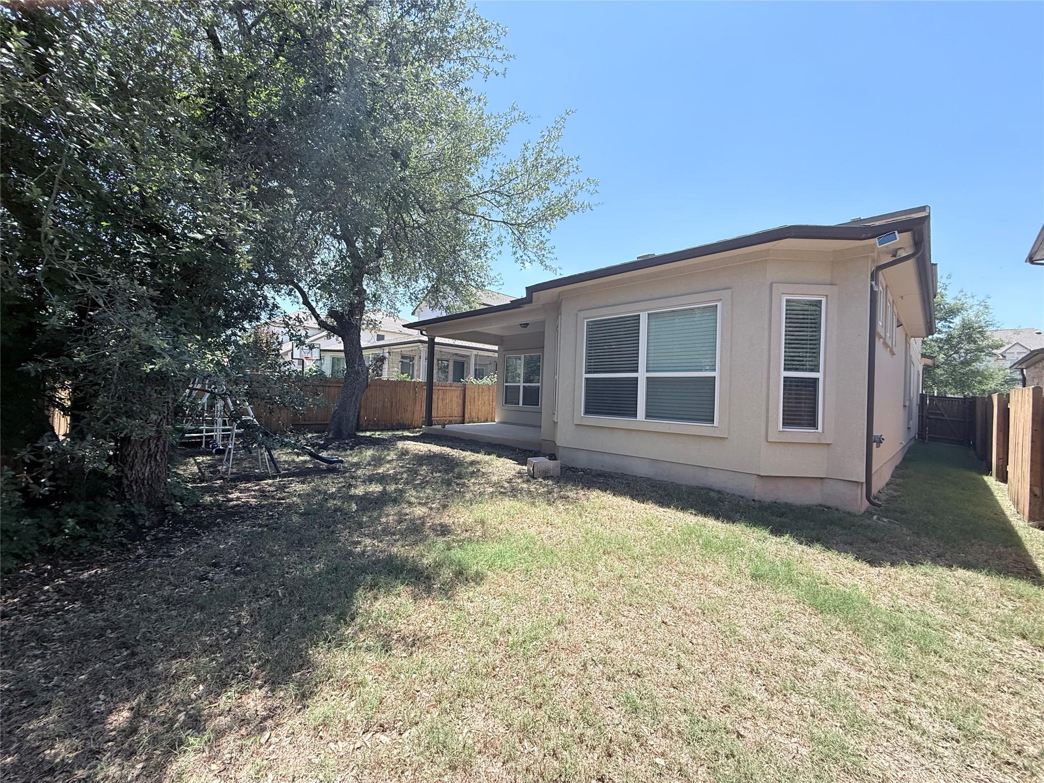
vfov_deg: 85.7
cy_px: 392
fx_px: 422
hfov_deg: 102.1
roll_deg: -1.7
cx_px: 522
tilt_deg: +0.6
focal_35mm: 14
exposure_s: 1/779
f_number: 2.2
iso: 64
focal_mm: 2.22
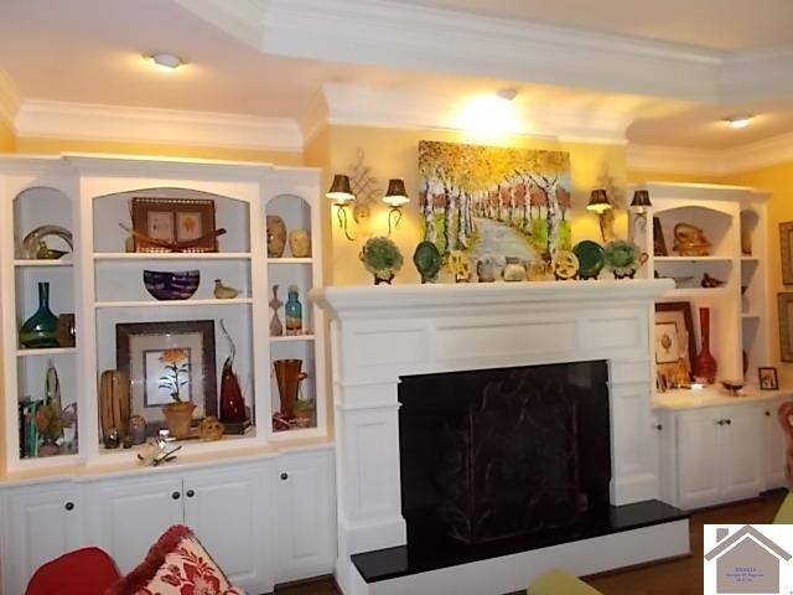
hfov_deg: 67.3
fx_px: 596
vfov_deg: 53.1
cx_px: 396
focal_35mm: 26
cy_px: 298
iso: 200
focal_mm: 4.6
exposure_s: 1/25
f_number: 3.2
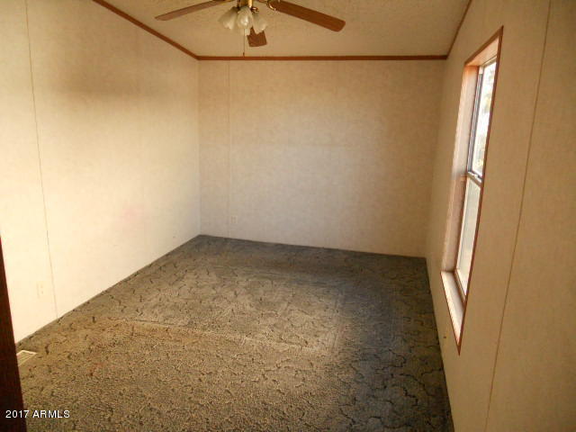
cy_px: 216
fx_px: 449
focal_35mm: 27
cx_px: 288
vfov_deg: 51.4
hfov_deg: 65.3
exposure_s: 1/100
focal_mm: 4.9
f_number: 3.2
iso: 400
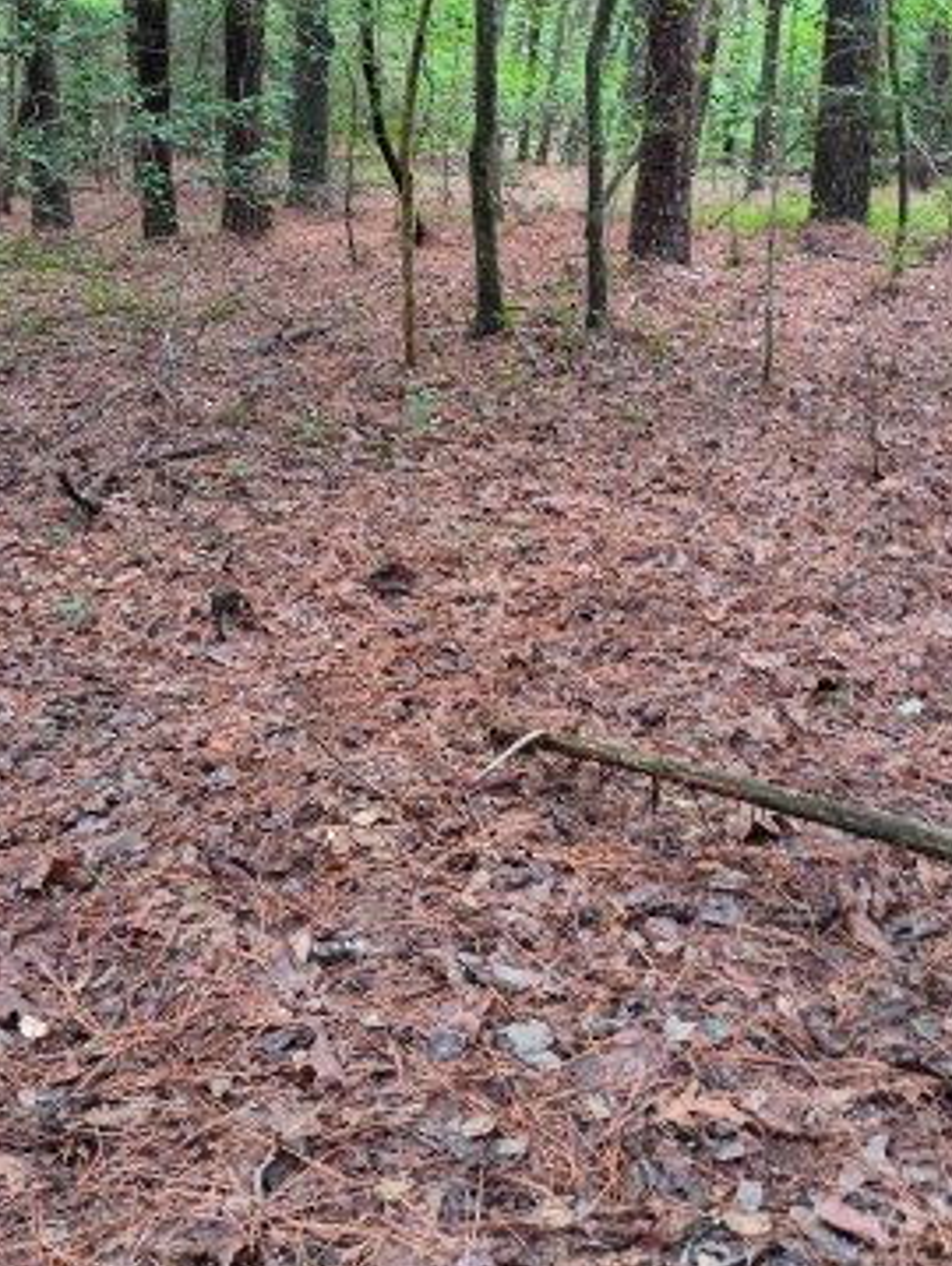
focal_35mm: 43
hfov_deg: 33.6
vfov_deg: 42.8
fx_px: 1574
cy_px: 365
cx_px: 444
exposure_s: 1/60
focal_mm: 4.27
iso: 499
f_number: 1.8
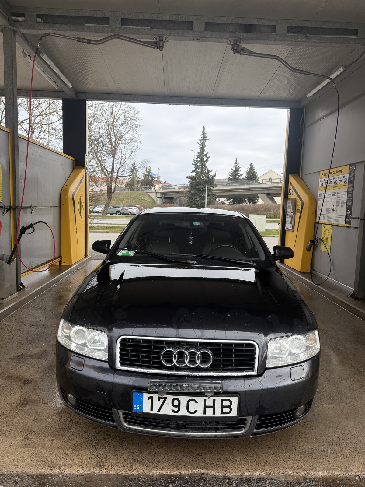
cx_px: 182
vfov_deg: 71.6
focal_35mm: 24
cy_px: 244
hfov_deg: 56.8
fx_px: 337
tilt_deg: -3.5
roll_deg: -2.3
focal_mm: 6.76
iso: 100
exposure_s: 1/1493
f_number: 1.78
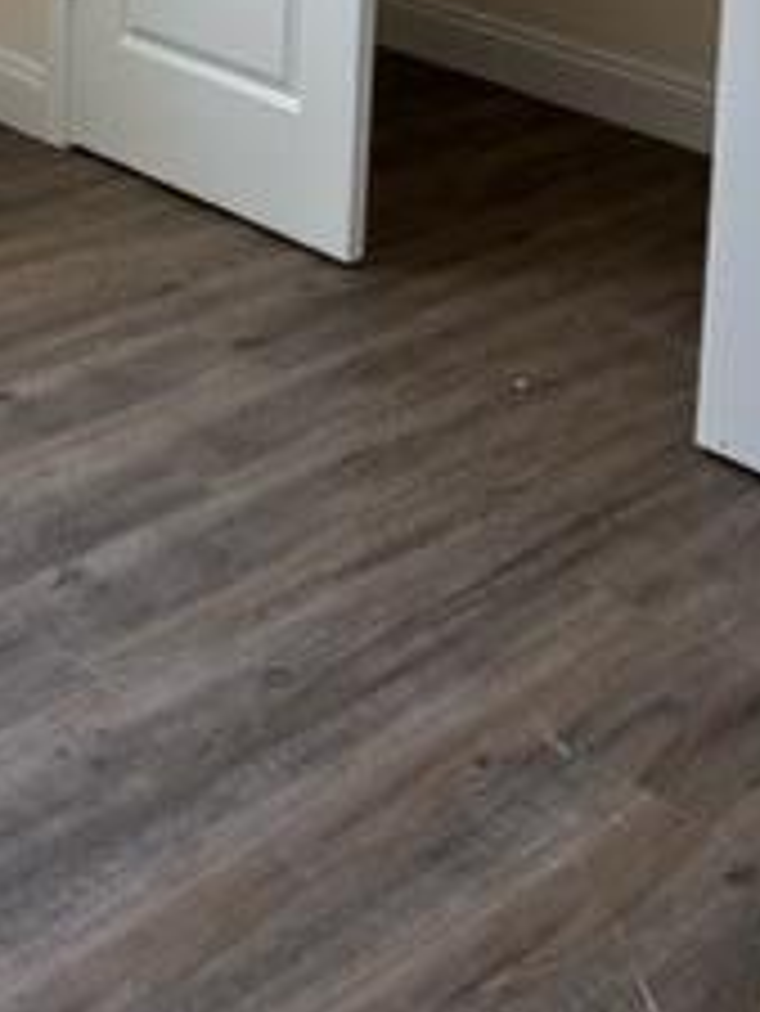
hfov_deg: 19.8
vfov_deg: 23.2
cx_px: 558
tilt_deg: -6.8
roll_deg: -3.9
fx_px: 2164
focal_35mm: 74
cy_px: -315
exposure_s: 1/297
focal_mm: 5.7
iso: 50
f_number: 1.5
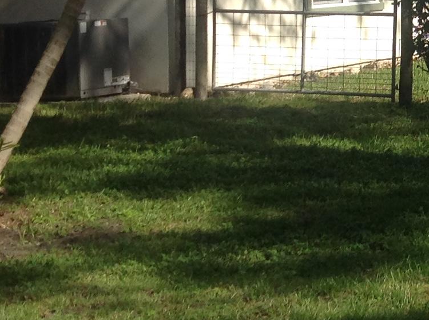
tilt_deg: +0.6
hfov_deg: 15.3
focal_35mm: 121
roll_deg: +1.8
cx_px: 603
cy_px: -46
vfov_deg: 12.0
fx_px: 1497
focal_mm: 4.28
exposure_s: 1/1592
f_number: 2.4
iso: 50
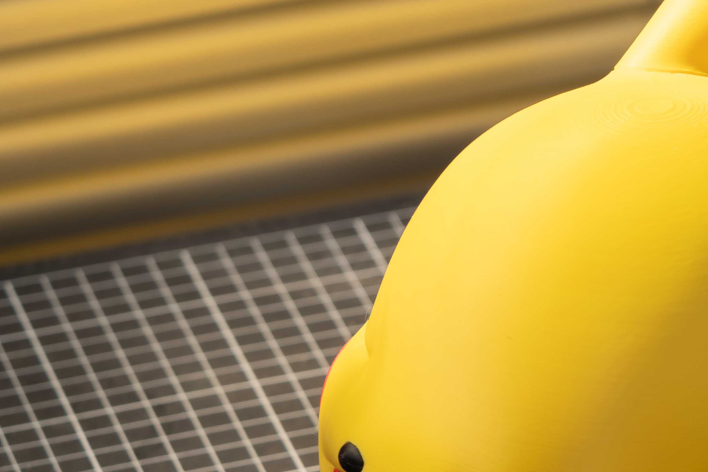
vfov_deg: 4.4
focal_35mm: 310
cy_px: 148
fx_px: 6096
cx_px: 1078
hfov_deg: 6.6
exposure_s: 1/100
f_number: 4.5
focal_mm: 90
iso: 100
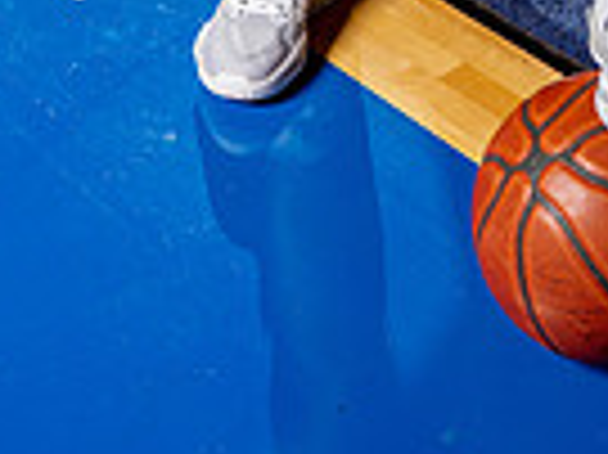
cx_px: 509
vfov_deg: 11.5
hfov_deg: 17.4
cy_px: -544
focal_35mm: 112
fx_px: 1965
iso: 320
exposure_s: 1/250
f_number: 6.3
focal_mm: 35
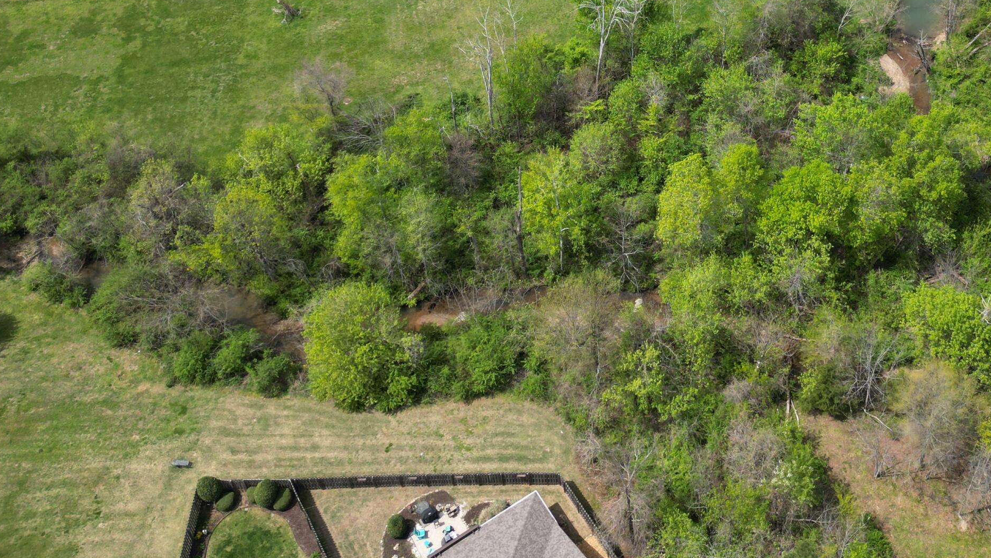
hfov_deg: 47.6
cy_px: 29
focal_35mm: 42
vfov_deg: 27.1
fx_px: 1104
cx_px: 655
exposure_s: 1/1600
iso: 100
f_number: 1.7
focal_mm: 6.72
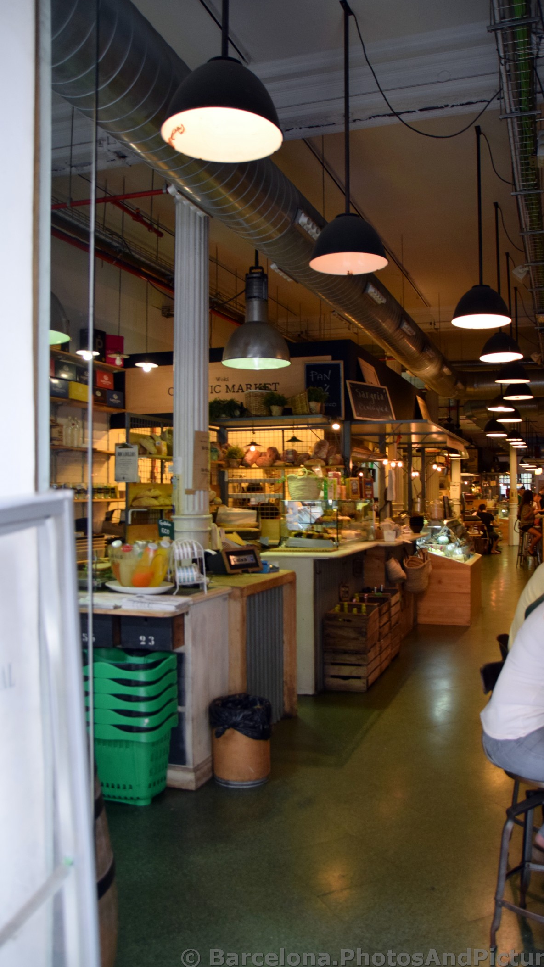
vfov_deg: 66.1
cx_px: 294
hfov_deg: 40.1
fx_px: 744
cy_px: 476
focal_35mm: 29
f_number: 4
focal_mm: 18
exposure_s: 1/60
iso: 800
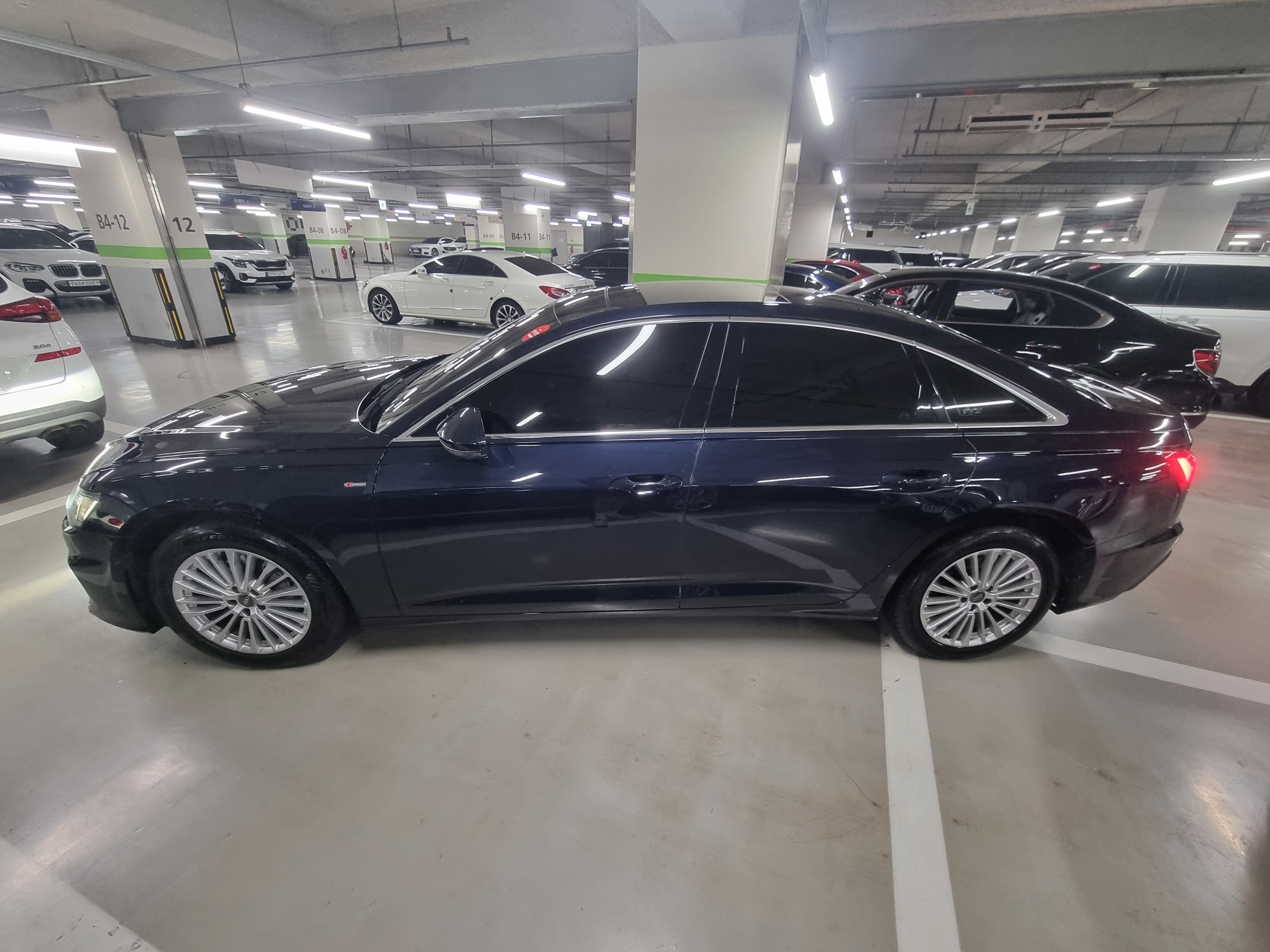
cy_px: 476
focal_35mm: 13
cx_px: 635
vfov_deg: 89.9
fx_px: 477
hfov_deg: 106.2
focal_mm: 2.2
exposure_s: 1/40
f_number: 2.2
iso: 400
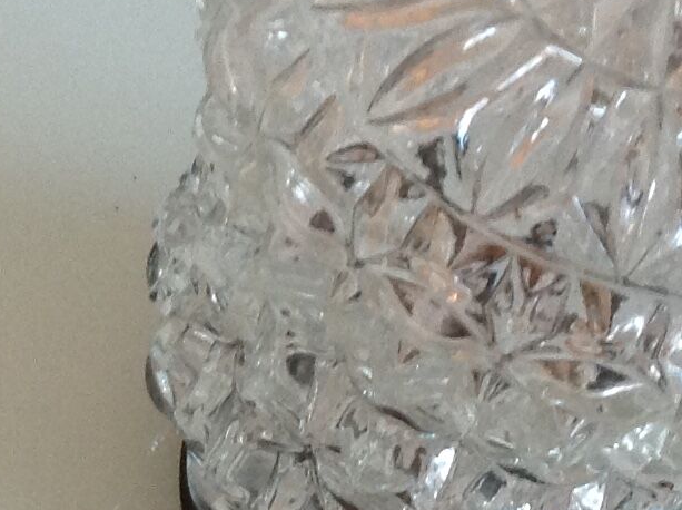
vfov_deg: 10.0
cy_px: 118
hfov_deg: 13.0
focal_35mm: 148
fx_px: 2912
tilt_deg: -59.3
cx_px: -136
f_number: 2.4
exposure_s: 1/15
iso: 125
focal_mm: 4.28
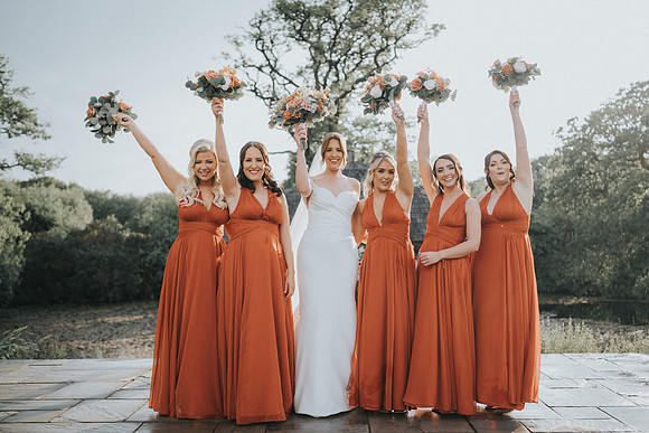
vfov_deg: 34.3
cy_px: 205
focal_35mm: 39
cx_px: 342
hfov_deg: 49.6
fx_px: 702
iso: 64
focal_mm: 35
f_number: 2
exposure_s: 1/640
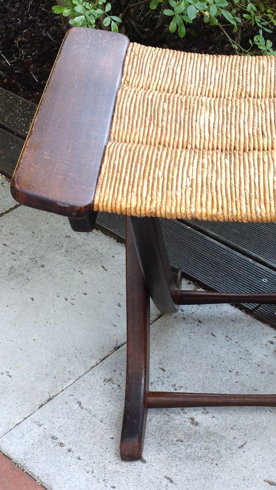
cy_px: 278
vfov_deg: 32.3
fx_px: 846
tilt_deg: -42.7
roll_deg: +0.0
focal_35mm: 65
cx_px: 229
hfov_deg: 18.3
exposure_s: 1/60
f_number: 2.4
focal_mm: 4.28
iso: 50
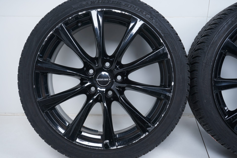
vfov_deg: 29.2
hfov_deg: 42.7
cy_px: 79
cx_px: 118
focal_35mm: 46
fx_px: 303
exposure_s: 1/125
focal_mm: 46
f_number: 7.1
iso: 200
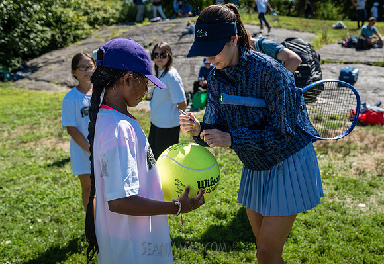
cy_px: 154
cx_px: 208
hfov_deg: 42.9
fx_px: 488
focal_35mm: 45
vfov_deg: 30.2
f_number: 3.5
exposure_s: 1/1250
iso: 200
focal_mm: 38
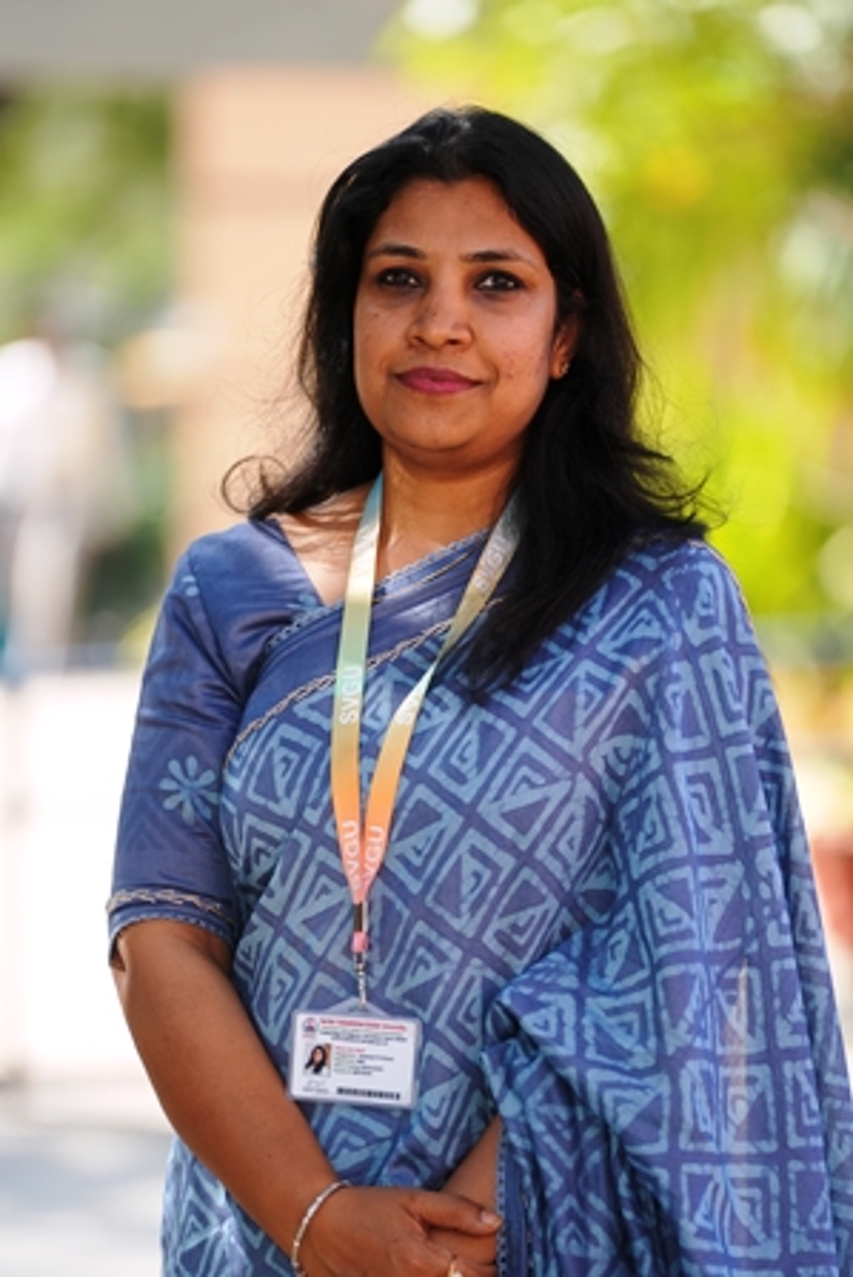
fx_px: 7102
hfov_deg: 6.9
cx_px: 426
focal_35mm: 200
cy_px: 638
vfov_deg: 10.3
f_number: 2.8
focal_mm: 200
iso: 200
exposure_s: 1/500
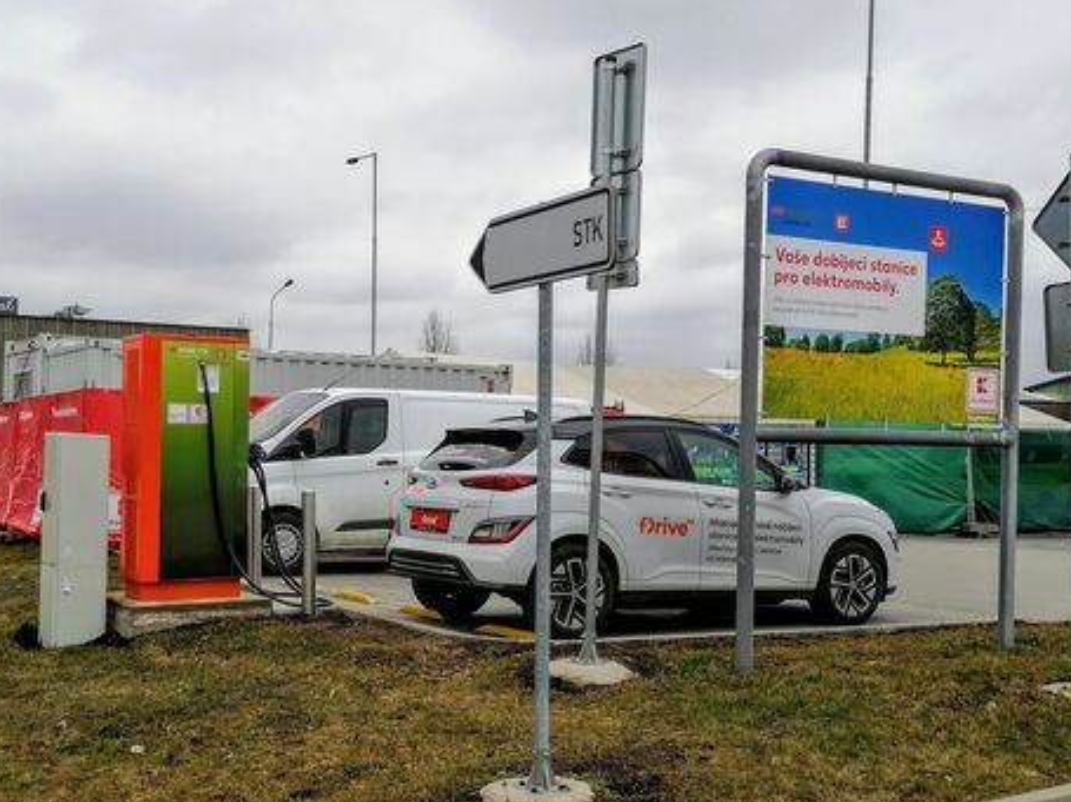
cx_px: 579
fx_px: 1485
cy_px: 449
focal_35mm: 48
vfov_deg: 30.2
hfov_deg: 39.6
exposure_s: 1/551
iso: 50
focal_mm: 5.3
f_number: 1.8
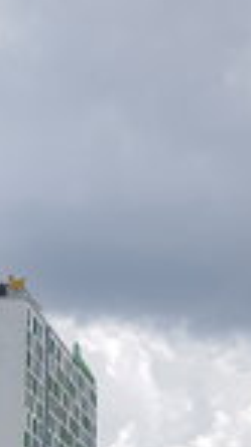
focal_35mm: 102
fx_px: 1210
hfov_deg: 11.8
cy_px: 684
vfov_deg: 18.4
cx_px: 67
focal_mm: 4.2
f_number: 1.7
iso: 40
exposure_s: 1/3008
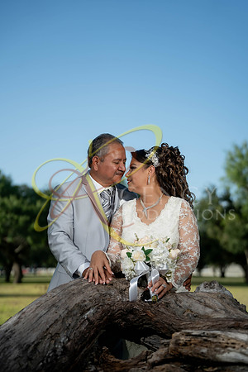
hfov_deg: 20.6
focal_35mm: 66
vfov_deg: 30.5
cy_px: 186
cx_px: 124
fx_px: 682
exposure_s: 1/2500
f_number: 2.5
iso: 160
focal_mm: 66
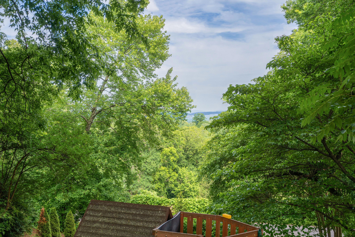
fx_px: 345
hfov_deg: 54.4
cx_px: 178
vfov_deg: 37.9
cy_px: 118
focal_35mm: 35
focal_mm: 35
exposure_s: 1/125
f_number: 7.1
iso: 320
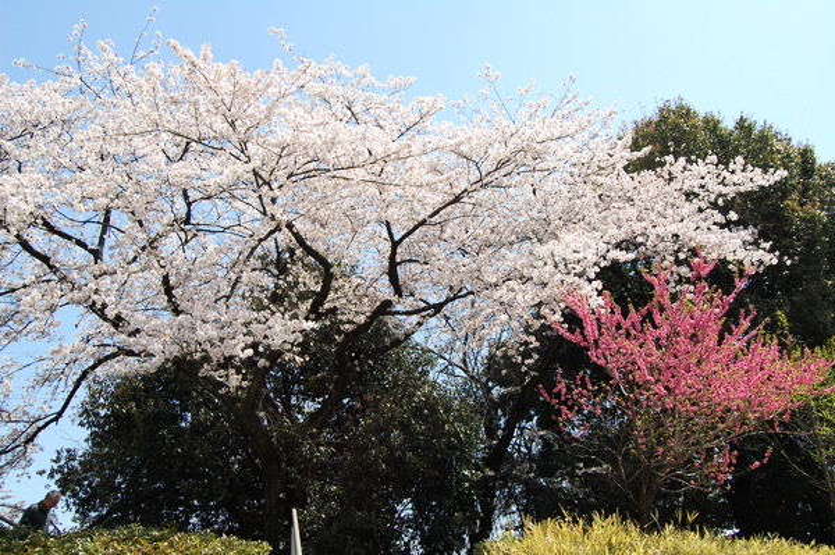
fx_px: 800
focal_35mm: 34
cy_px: 278
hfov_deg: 55.1
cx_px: 418
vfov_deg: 38.3
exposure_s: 1/250
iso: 200
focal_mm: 23
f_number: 8
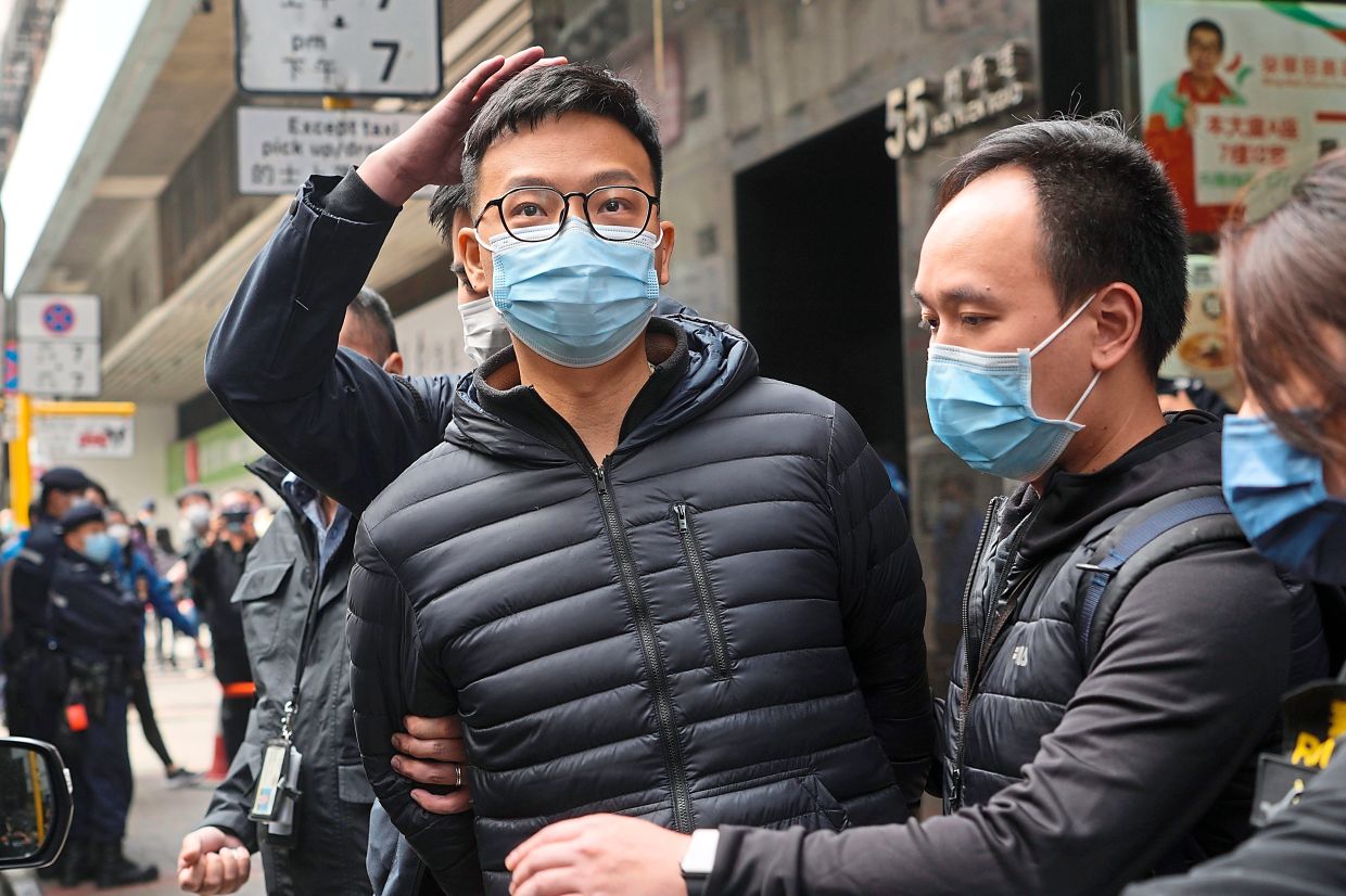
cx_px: 673
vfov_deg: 28.1
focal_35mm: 48
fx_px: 1794
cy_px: 448
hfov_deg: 41.1
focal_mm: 32
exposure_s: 1/400
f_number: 2.8
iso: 160
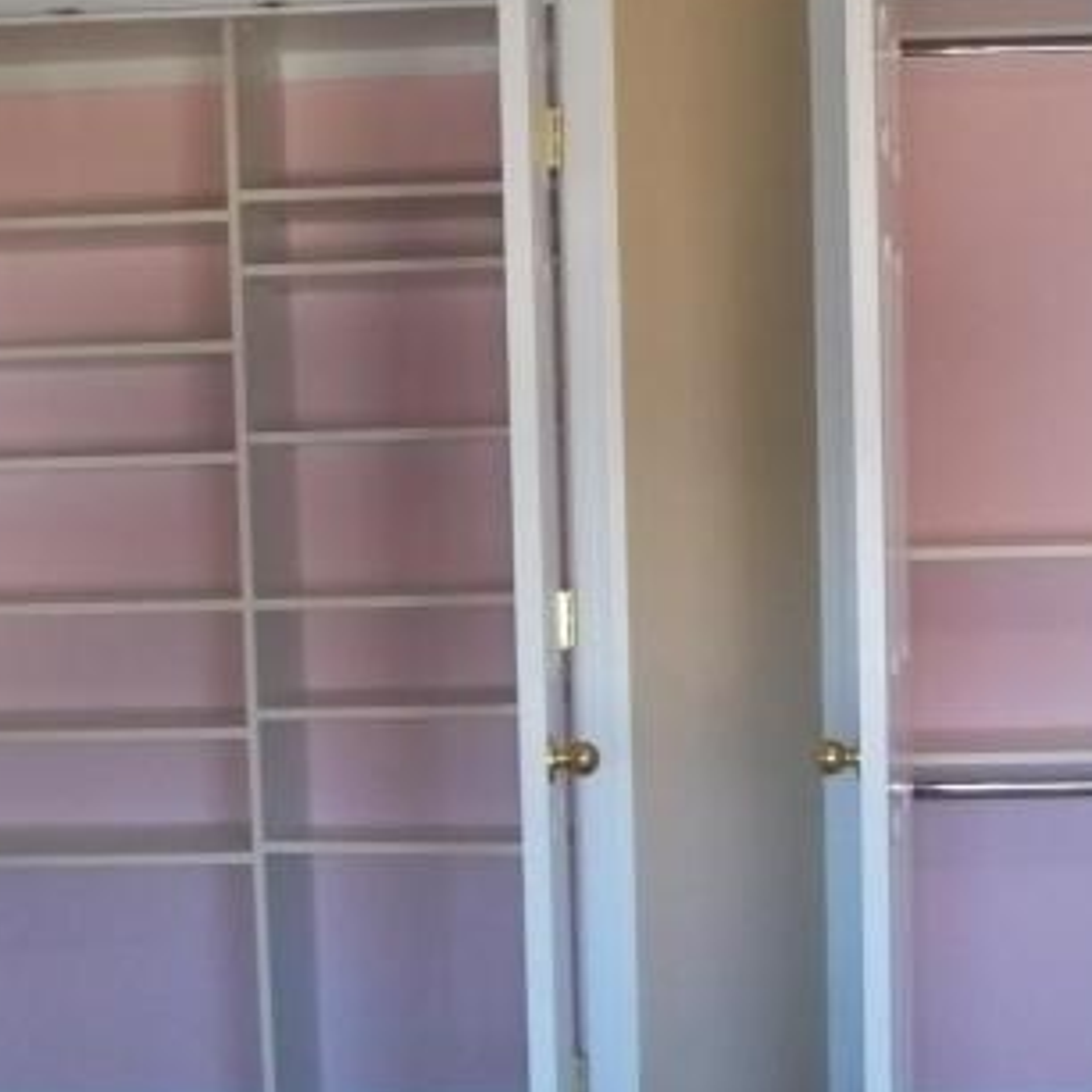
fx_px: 2177
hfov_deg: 28.1
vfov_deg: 28.0
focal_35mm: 61
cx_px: 685
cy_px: 703
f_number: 3.3
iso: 361
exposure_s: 1/60
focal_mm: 5.9
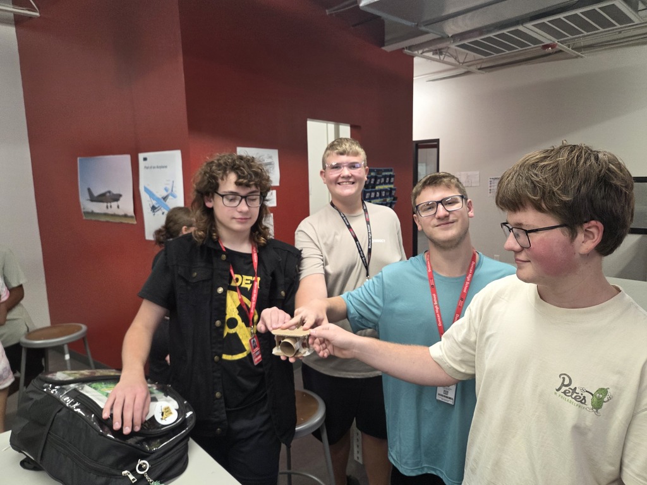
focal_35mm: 23
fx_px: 430
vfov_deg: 58.9
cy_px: 242
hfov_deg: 73.9
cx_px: 324
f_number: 1.8
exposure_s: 1/120
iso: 320
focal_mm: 5.4
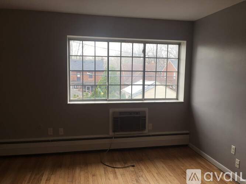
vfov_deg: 48.2
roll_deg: -0.3
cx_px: 123
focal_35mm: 29
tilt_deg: -6.8
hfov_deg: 61.7
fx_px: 206
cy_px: 92
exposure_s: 1/124
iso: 25
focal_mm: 4.15
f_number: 2.2
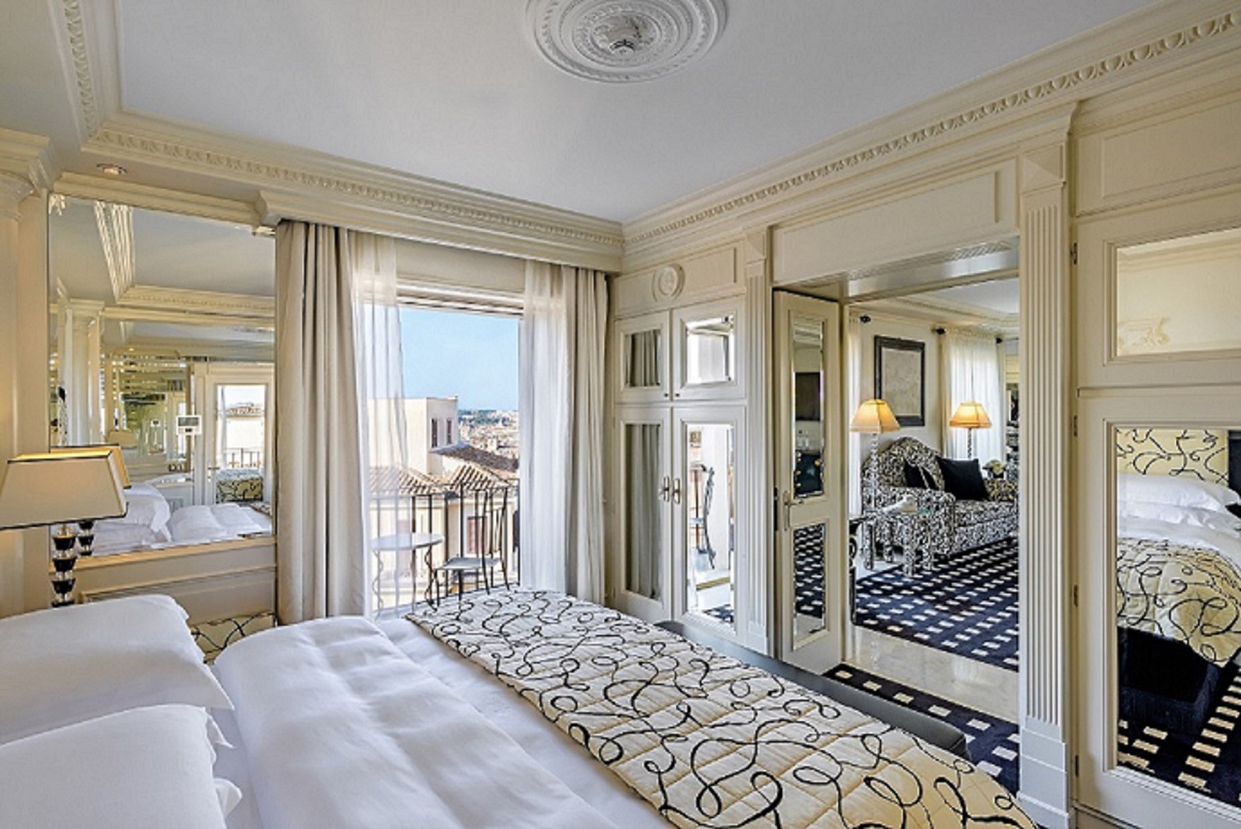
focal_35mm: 17
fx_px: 586
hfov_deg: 93.2
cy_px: 414
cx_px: 620
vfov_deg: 70.5
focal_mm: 17
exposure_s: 1/25
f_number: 20
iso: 200
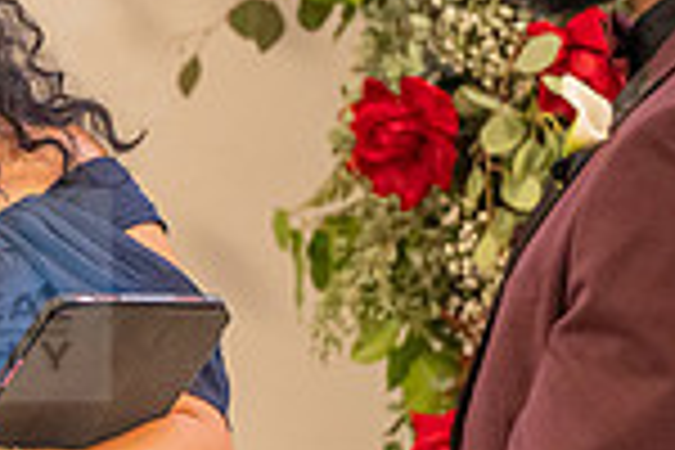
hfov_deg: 3.3
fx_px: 11605
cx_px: -270
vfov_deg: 2.2
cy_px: 295
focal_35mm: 619
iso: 1600
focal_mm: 160
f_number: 2.8
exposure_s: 1/125
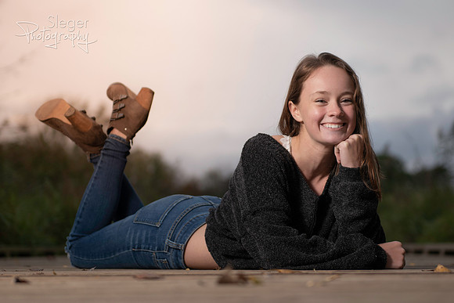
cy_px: 127
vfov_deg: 12.8
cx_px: 254
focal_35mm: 107
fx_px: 1346
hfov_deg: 19.1
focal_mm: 70
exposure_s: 1/320
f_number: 2.8
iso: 100
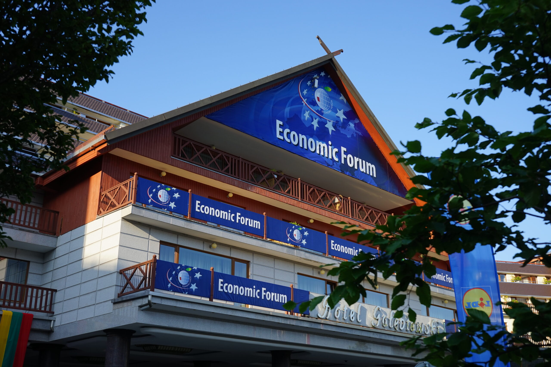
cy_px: 184
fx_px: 597
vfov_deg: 34.2
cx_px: 276
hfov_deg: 49.6
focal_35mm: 39
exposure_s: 1/100
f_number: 9
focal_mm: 39
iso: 100
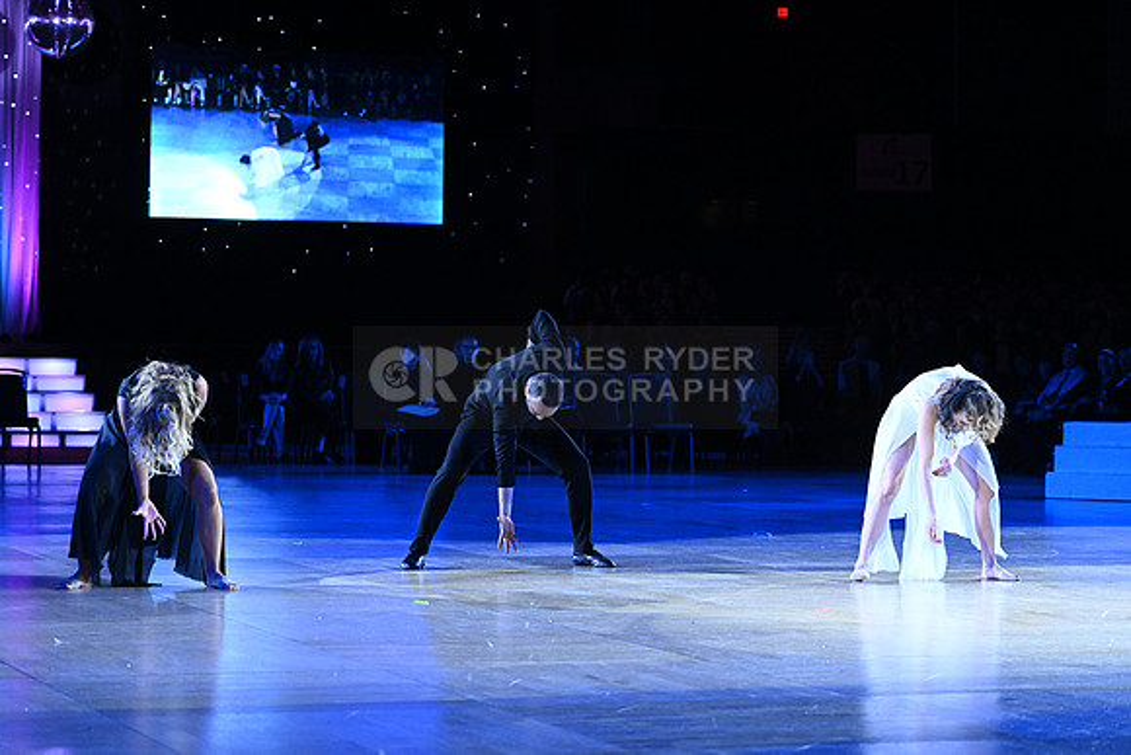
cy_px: 378
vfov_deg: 13.7
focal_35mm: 100
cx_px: 566
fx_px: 3142
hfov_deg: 20.4
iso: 3200
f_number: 4.5
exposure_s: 1/320
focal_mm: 100
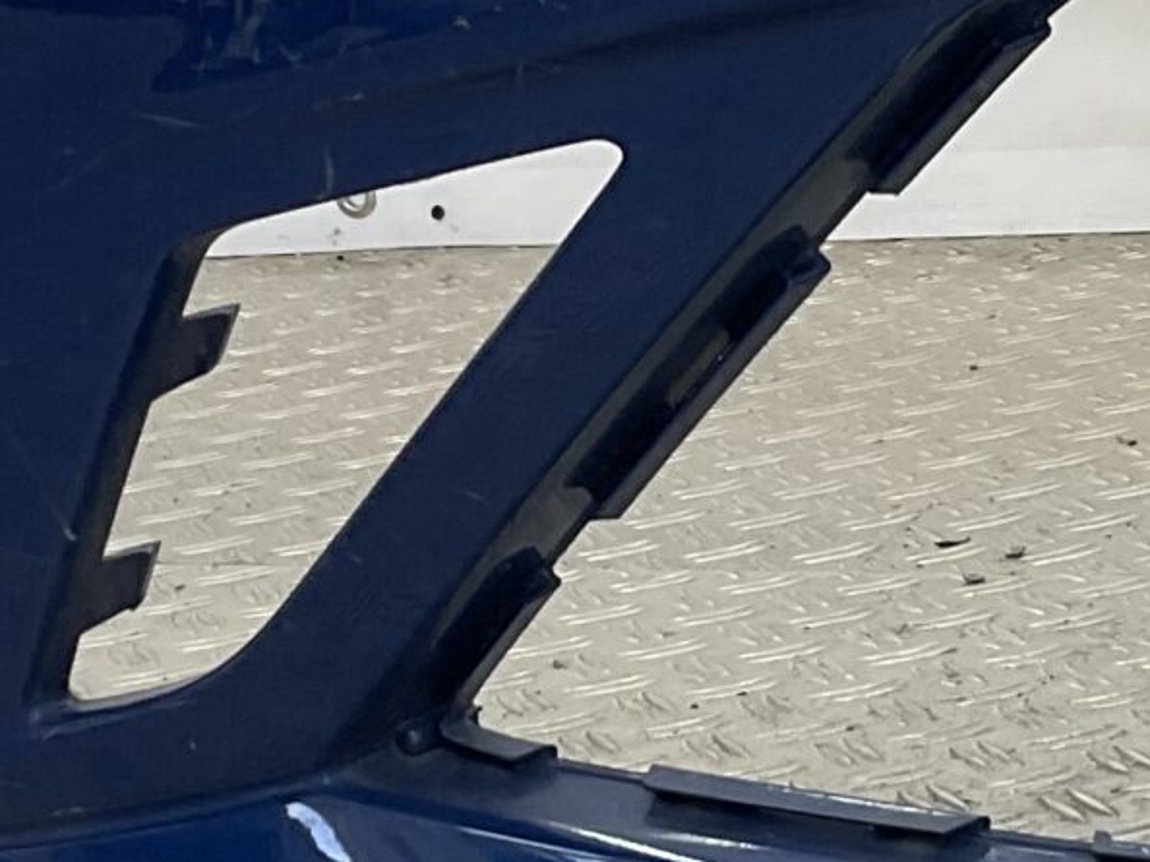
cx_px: 848
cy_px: 262
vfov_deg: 11.8
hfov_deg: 15.7
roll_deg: +6.9
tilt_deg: -11.6
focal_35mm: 125
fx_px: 4151
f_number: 1.8
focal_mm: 3
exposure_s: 1/120
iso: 25
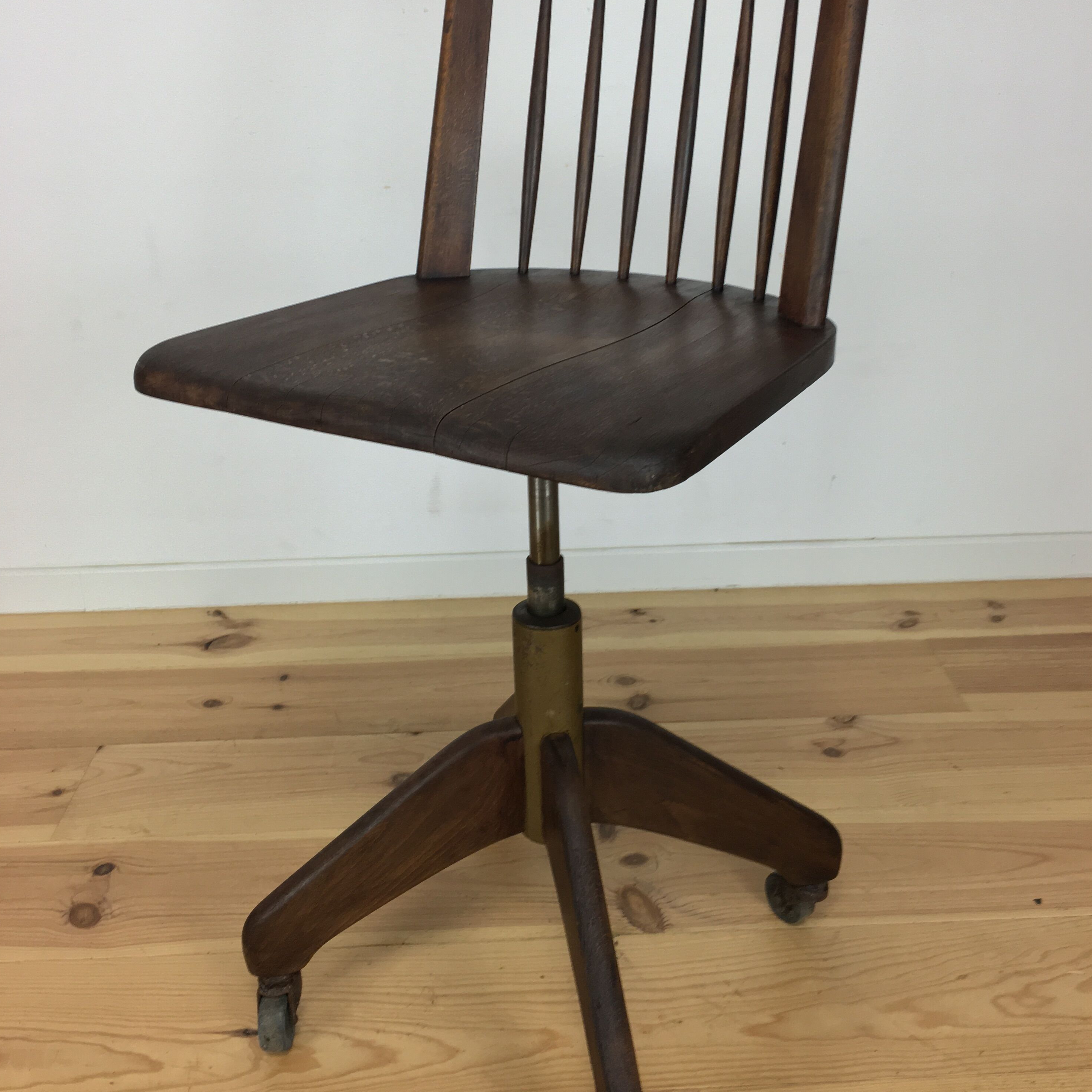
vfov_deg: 47.1
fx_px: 1249
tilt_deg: -22.5
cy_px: 470
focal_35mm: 35
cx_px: 548
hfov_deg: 47.2
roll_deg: +1.3
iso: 50
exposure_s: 1/33
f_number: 2.2
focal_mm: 4.15
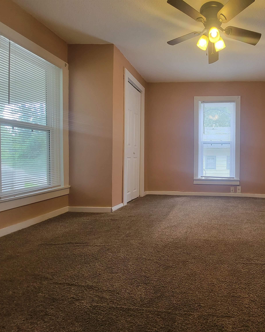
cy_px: 167
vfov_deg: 89.6
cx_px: 202
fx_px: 167
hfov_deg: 71.2
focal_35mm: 17
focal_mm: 2.2
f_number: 2.2
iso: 250
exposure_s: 1/60
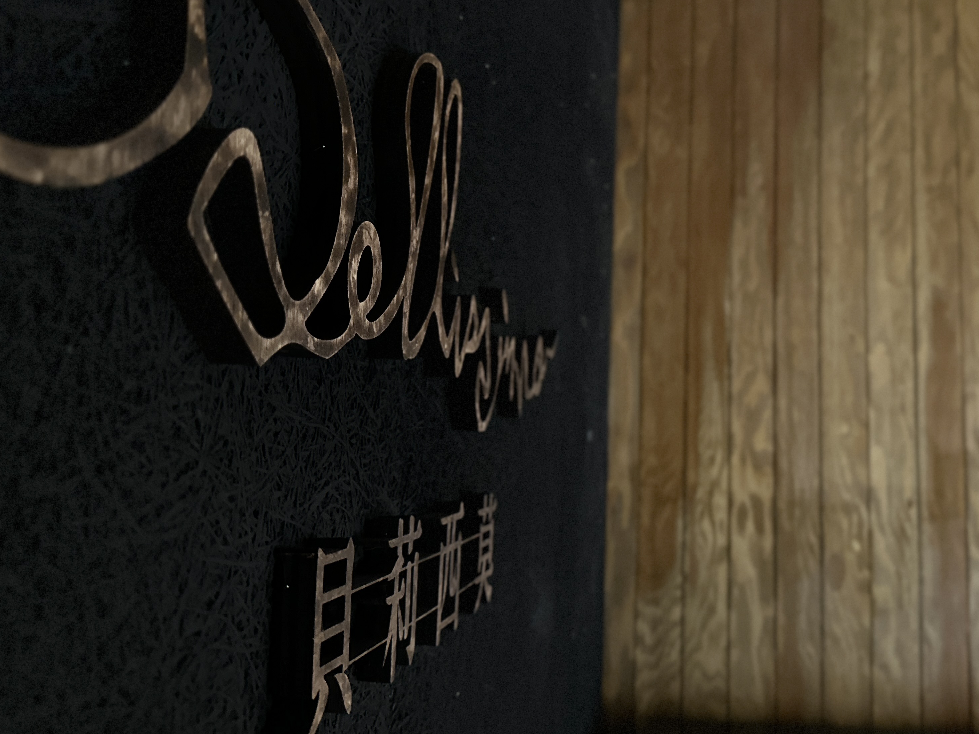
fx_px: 933
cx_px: 600
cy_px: 291
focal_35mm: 33
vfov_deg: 42.7
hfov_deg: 54.8
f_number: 1.78
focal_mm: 6.86
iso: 1600
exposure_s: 1/30
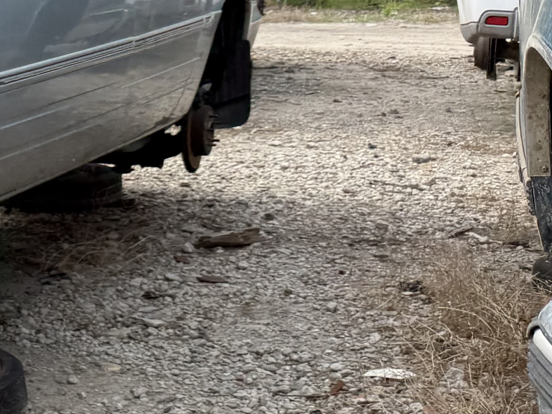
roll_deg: +0.6
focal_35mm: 82
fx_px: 1308
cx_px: -349
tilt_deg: -7.6
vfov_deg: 17.9
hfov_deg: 19.6
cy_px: 118
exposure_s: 1/2000
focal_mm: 6.76
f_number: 1.78
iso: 80
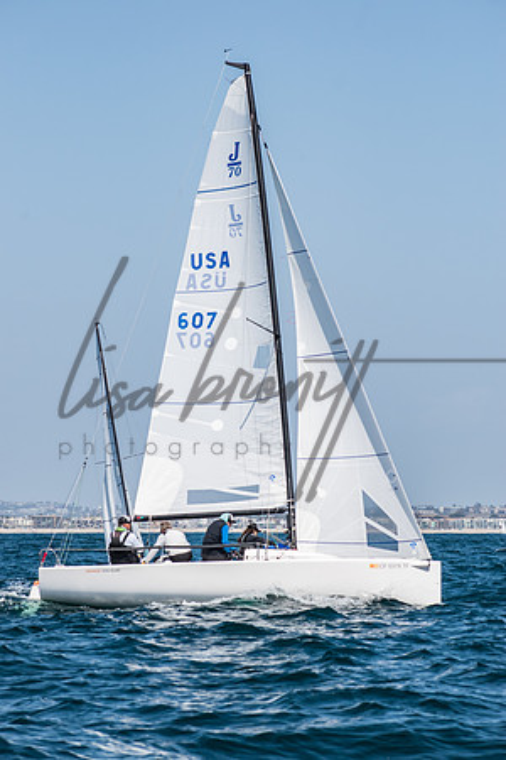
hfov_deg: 8.3
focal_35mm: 165
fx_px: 3478
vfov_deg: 12.5
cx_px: 253
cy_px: 380
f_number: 9
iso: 400
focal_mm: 110
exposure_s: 1/1250
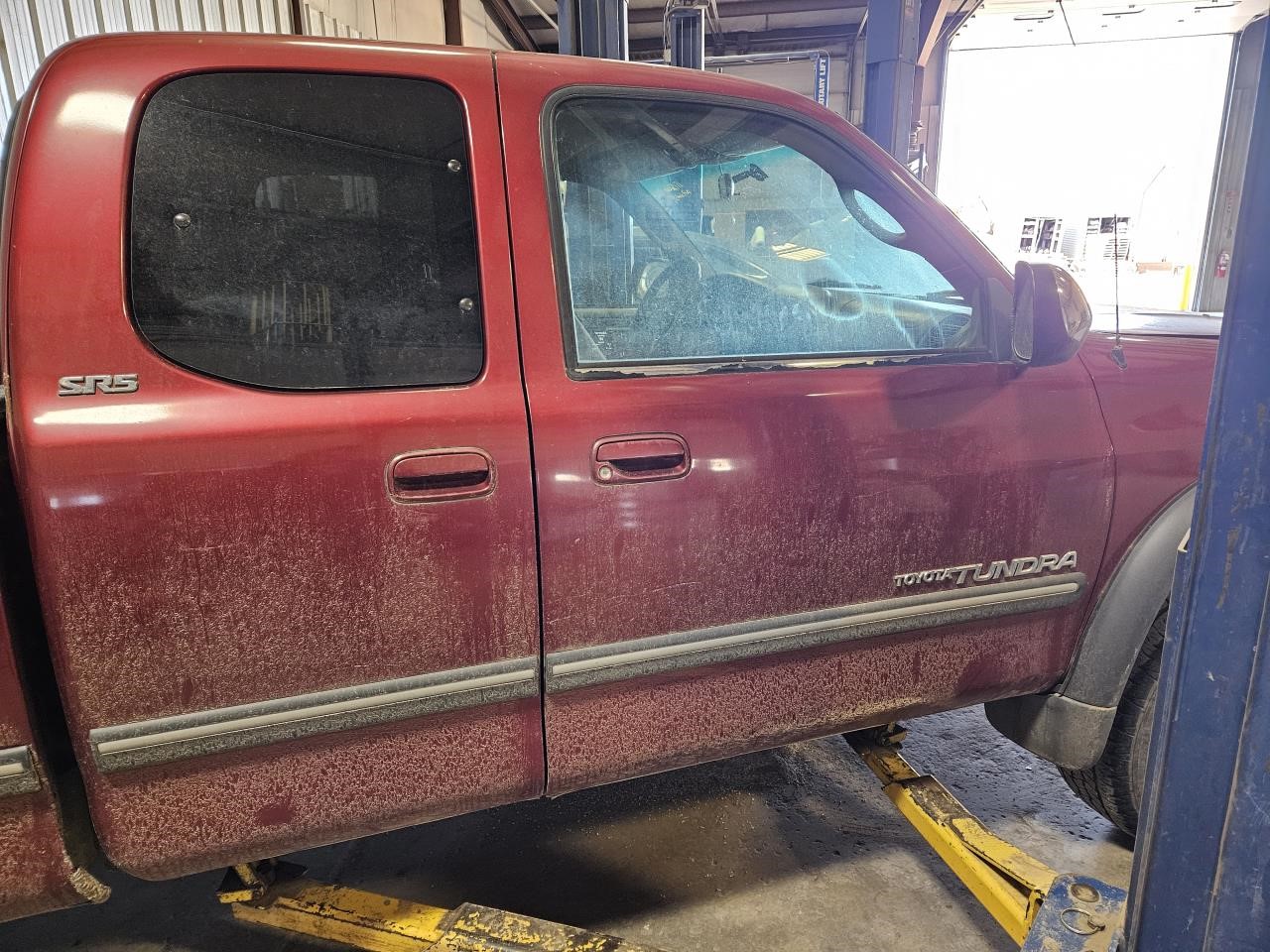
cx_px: 635
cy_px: 476
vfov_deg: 58.9
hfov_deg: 73.9
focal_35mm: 23
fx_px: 844
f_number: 1.8
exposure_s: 1/120
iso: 1000
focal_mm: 5.4
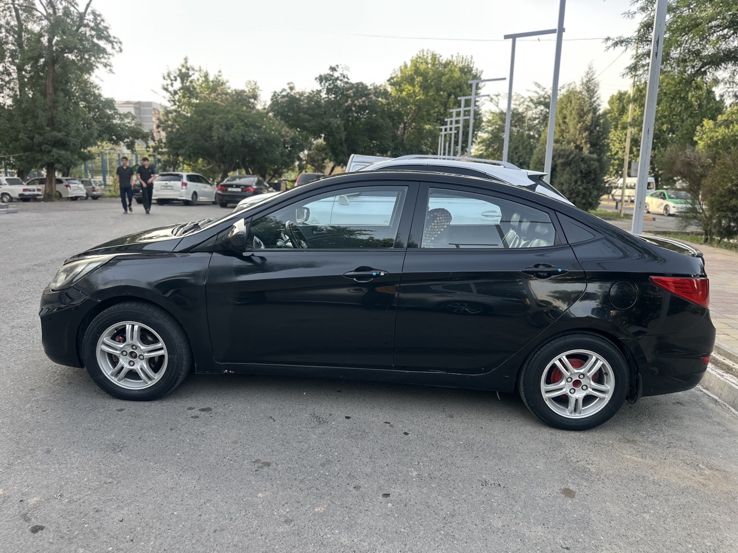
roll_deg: -1.3
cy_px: 276
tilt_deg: -10.1
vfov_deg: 56.8
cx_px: 369
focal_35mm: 24
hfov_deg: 71.6
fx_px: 512
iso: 64
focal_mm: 6.86
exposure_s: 1/210
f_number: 1.78
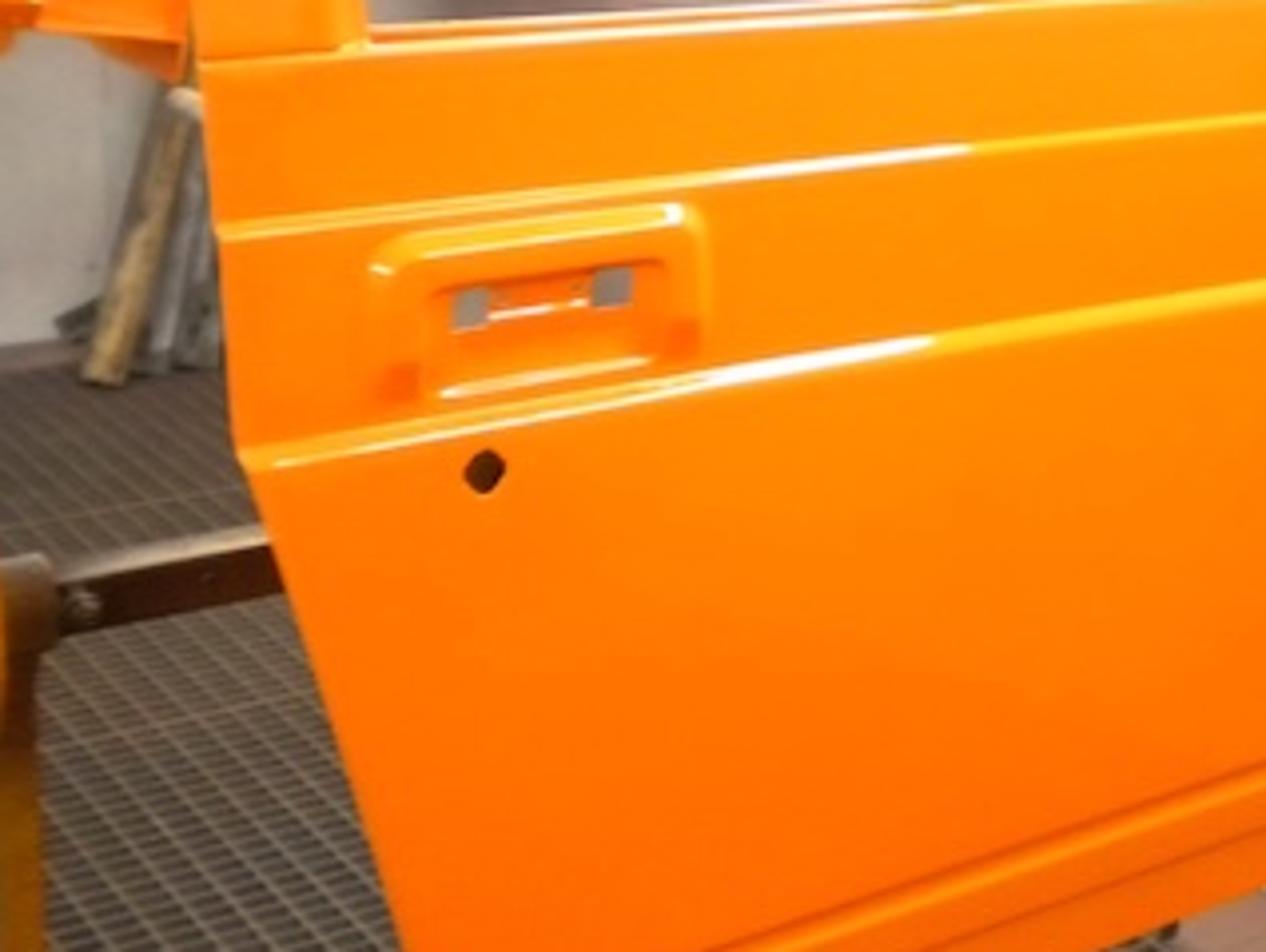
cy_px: 239
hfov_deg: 28.9
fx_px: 2416
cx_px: 967
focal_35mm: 66
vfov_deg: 22.1
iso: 400
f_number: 3.1
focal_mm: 6.3
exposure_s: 1/118
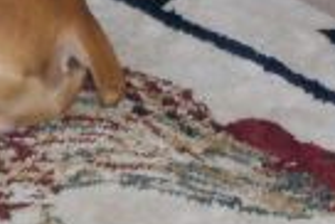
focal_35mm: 287
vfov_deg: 4.8
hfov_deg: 7.1
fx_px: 2674
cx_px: -182
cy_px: -90
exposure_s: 1/45
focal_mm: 12.6
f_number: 3.5
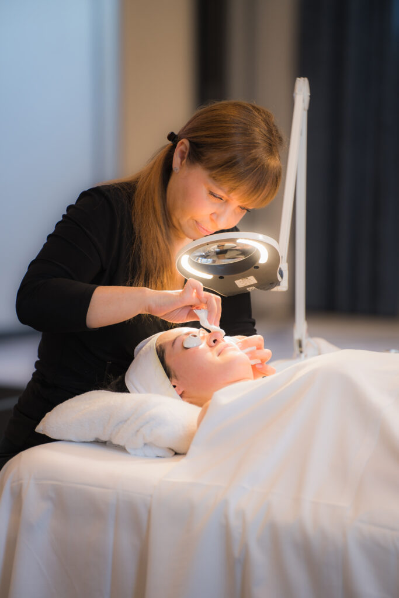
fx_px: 2991
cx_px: 200
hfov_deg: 7.6
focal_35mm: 180
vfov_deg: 11.4
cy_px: 299
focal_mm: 180
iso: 160
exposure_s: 1/80
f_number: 2.8
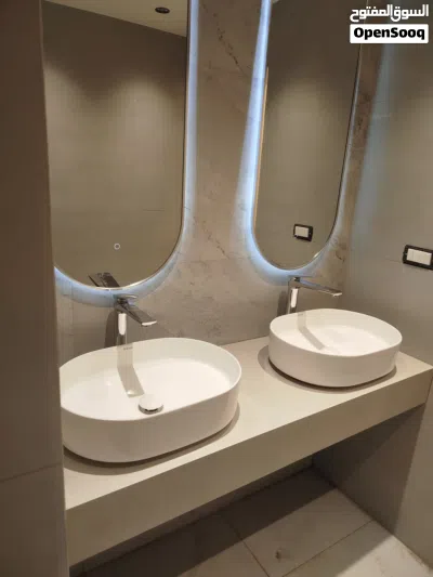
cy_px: 288
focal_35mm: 24
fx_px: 400
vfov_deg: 71.6
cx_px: 216
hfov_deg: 56.8
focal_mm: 5.31
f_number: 1.7
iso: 80
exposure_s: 1/50
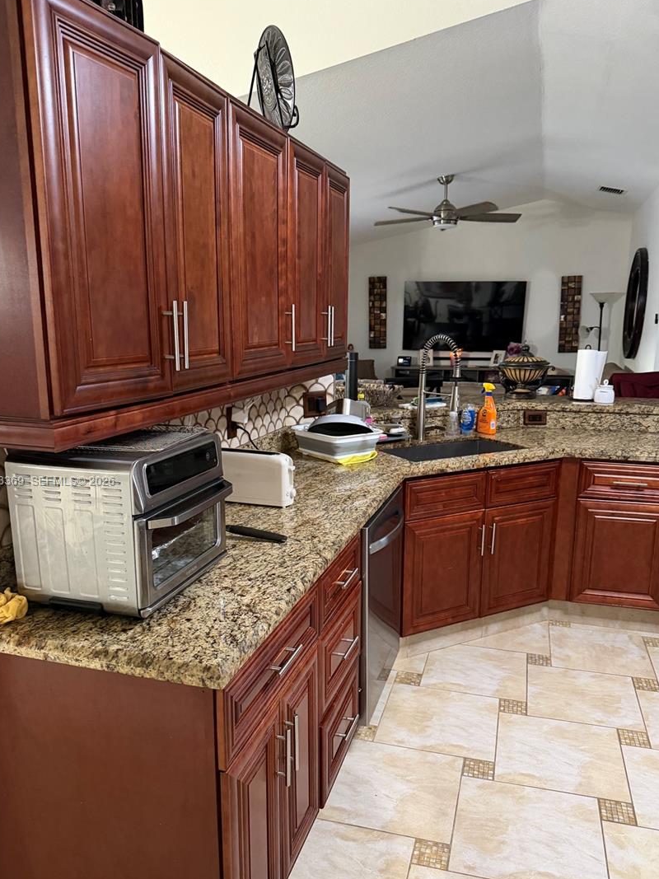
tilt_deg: -13.2
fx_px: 685
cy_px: 482
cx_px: 333
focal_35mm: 27
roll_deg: -0.2
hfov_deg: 51.3
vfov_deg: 65.2
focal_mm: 6.76
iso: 400
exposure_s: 1/60
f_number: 1.78
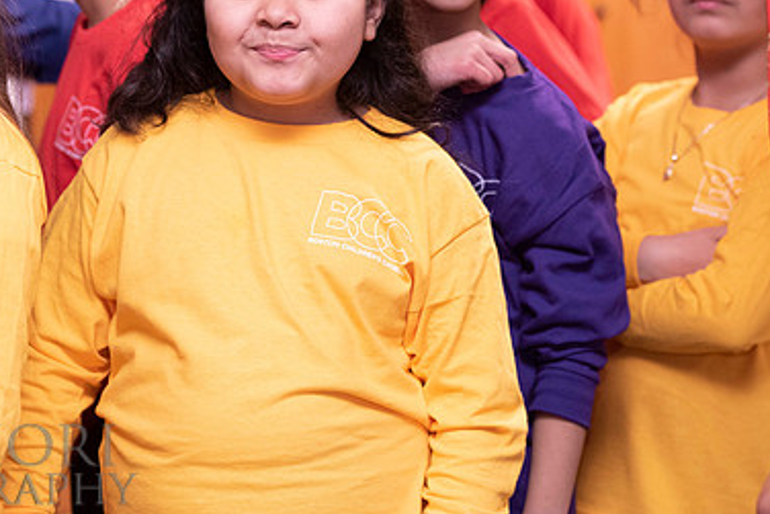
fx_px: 3231
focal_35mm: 151
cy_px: 130
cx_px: 369
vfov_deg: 9.1
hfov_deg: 13.6
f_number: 4
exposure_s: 1/60
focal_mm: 98
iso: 2500
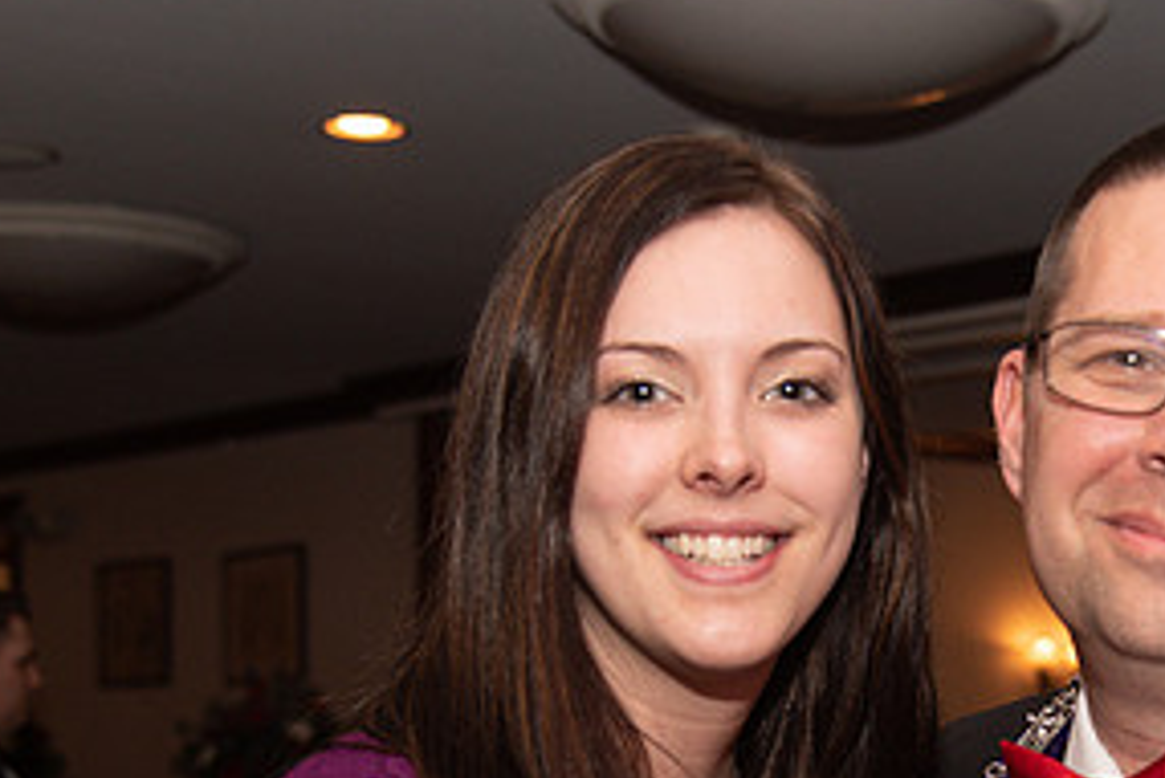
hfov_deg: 24.5
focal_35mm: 81
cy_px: 760
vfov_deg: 16.6
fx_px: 2622
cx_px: 986
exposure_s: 1/200
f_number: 4
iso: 800
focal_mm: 40
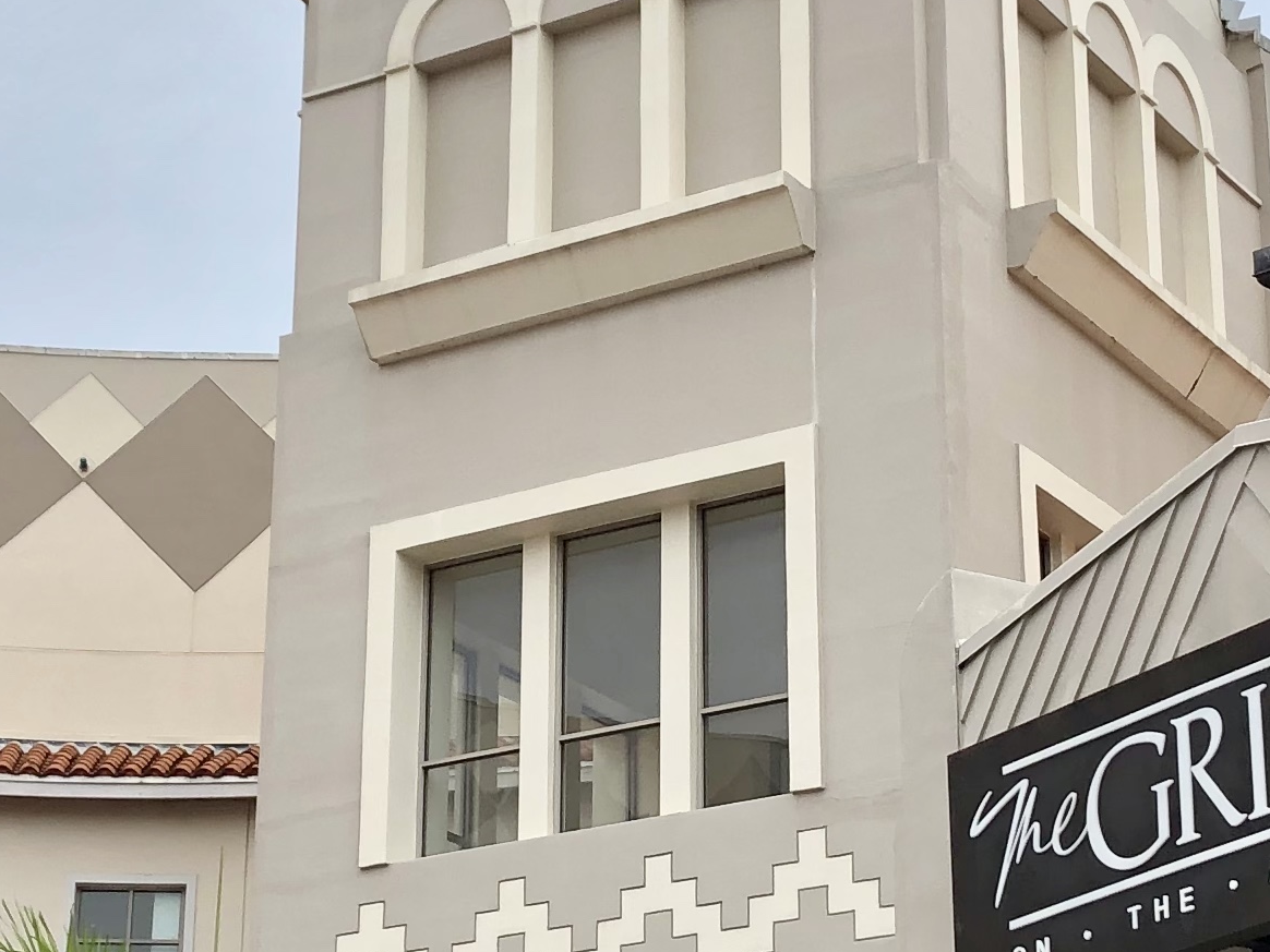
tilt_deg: +21.8
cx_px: 600
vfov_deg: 15.2
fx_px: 3559
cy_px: 453
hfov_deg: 20.2
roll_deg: -0.6
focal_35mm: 97
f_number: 1.8
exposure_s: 1/408
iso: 20
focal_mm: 3.99
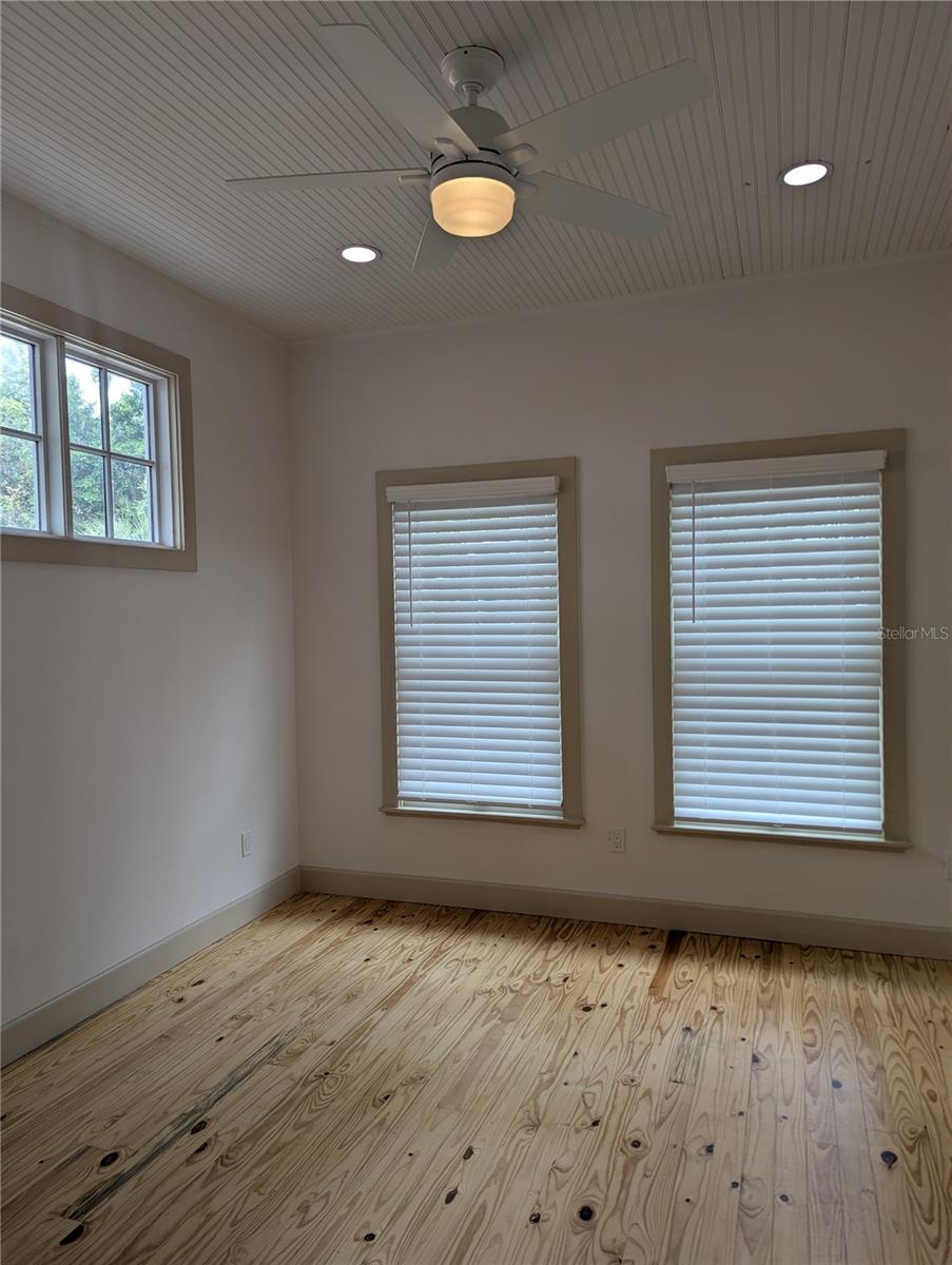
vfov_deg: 71.5
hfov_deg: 56.9
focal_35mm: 24
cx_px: 476
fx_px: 878
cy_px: 632
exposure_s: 1/87.8
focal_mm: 6.81
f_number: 1.85
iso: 39
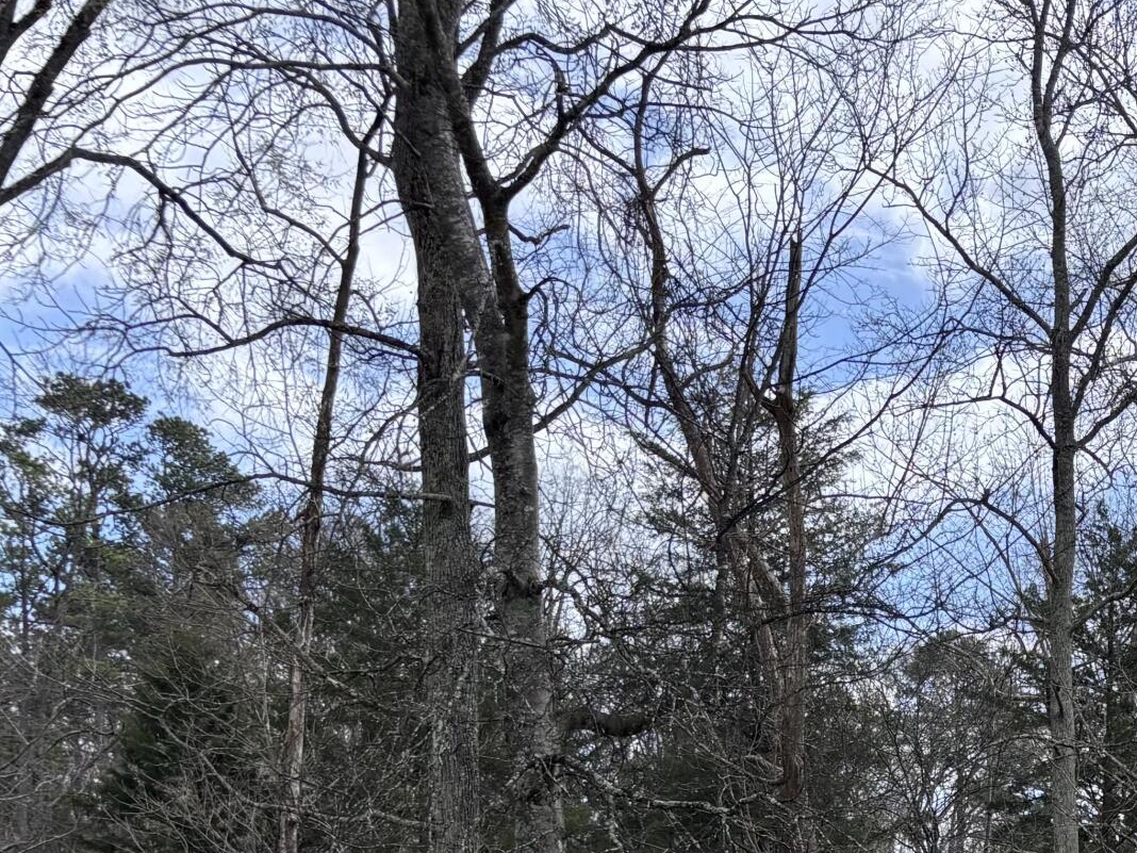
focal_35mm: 73
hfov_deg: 25.0
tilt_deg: +0.1
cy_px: 1134
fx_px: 2398
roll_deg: +2.0
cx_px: 1222
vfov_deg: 18.6
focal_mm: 5.96
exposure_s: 1/1721
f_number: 1.6
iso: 50
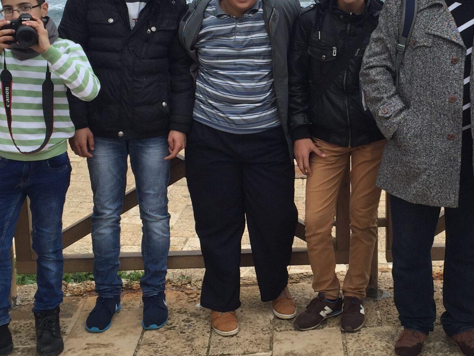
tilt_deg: -11.4
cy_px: 106
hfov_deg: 30.2
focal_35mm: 63
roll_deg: -1.0
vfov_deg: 23.1
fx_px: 863
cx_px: 361
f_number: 2.2
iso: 32
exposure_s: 1/638
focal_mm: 4.15
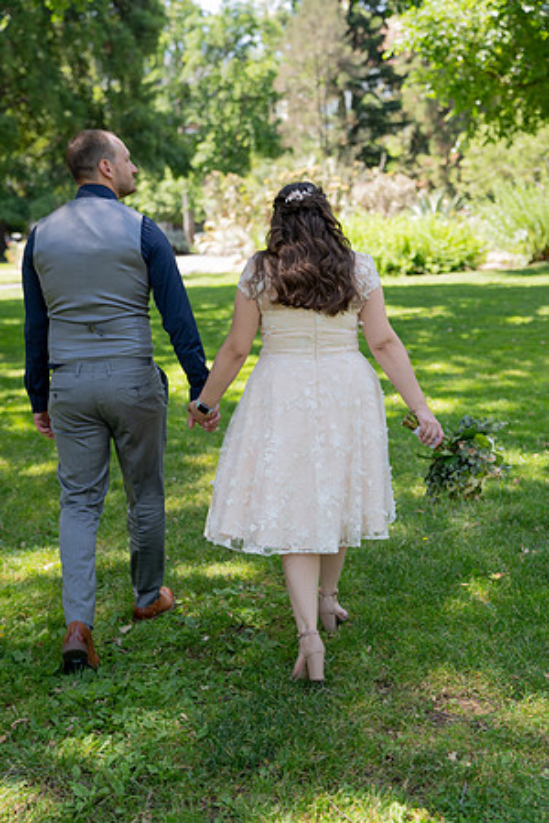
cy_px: 412
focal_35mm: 49
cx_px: 274
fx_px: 1121
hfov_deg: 27.5
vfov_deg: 40.3
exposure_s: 1/250
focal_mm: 49
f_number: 2.8
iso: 100
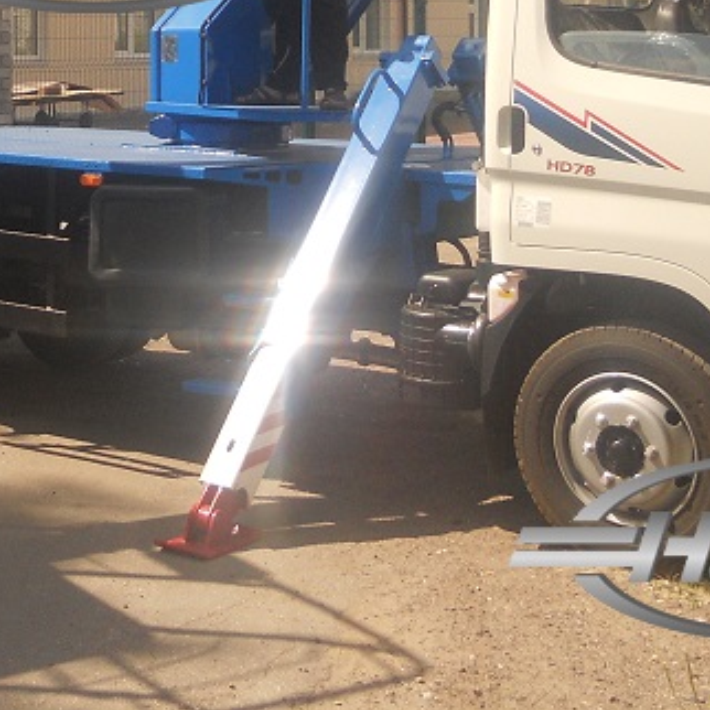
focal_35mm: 74
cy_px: -79
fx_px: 1717
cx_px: 64
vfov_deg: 22.0
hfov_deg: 22.8
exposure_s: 1/1250
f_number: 3.2
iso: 100
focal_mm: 4.9
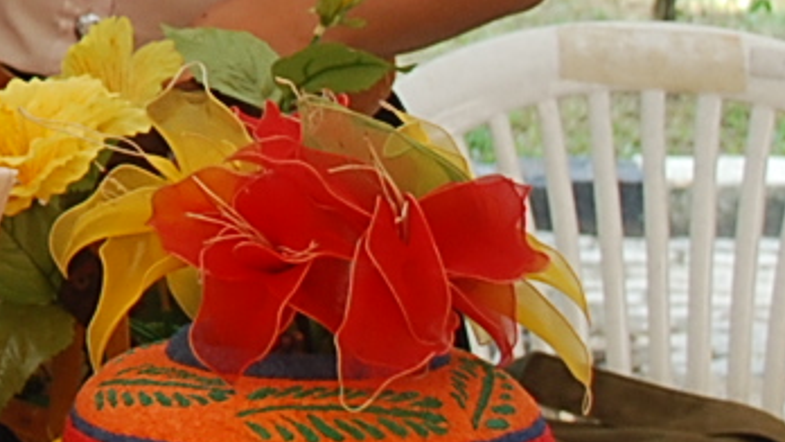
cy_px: -471
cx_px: -668
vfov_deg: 5.6
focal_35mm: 210
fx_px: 4373
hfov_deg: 9.7
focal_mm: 24
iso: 200
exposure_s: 1/80
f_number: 5
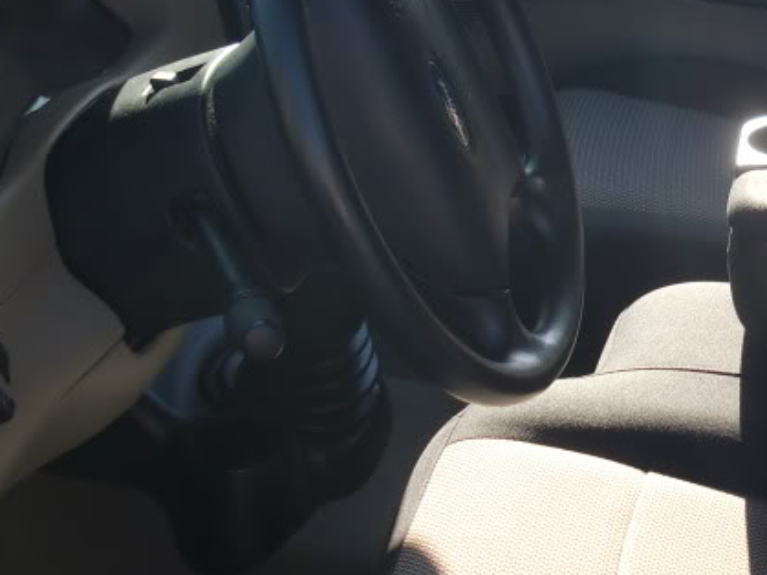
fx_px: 1949
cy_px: 198
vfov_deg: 16.7
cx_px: 692
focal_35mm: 88
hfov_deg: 21.7
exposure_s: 1/250
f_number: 2.8
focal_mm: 6.3
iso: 64
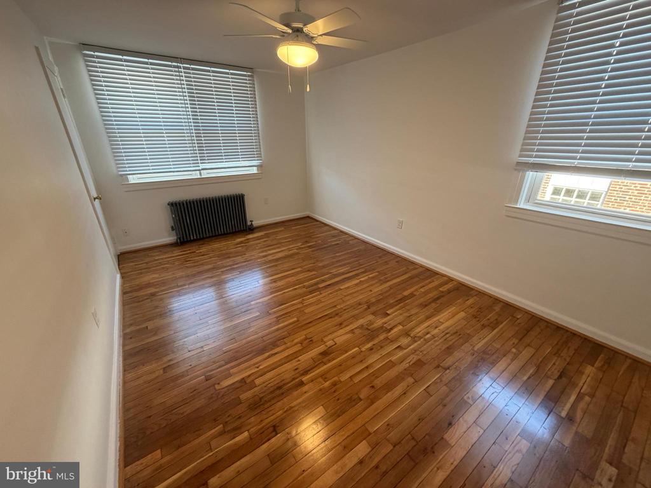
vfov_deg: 85.7
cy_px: 244
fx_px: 263
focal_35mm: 14
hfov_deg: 102.1
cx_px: 326
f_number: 2.2
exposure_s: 1/60
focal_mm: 2.22
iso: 250
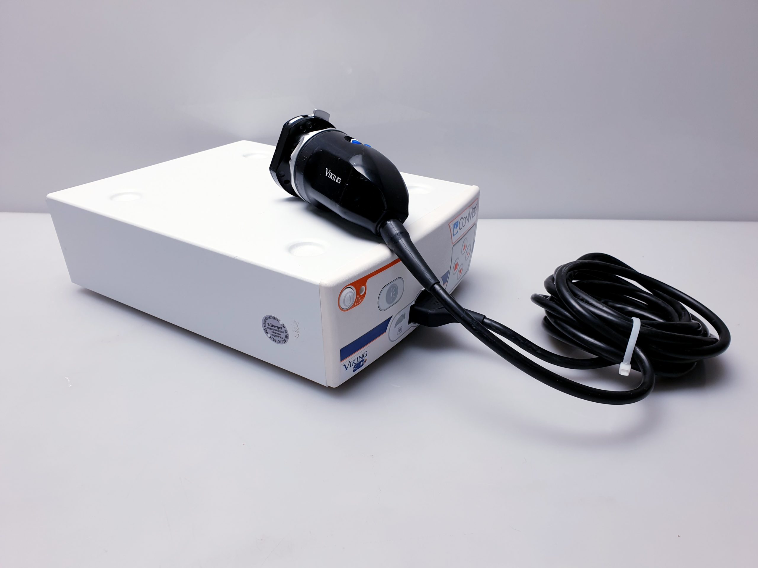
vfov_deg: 53.1
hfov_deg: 67.3
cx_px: 379
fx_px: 569
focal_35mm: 26
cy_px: 284
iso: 50
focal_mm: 4.3
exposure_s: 1/101
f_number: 2.4
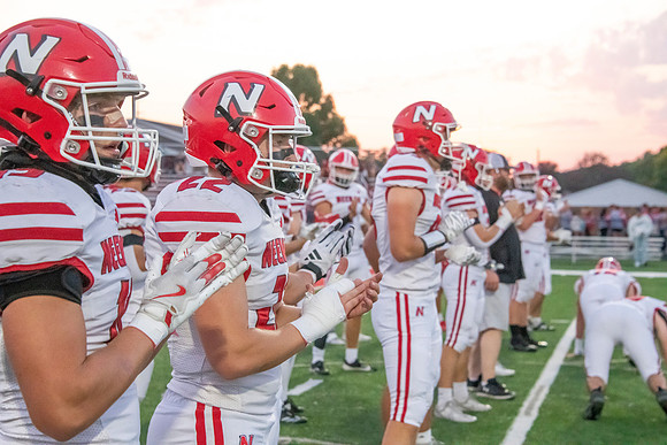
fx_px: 1575
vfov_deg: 16.1
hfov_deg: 23.9
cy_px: 222
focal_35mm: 85
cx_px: 334
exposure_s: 1/1250
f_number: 7.1
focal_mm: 85
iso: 10000
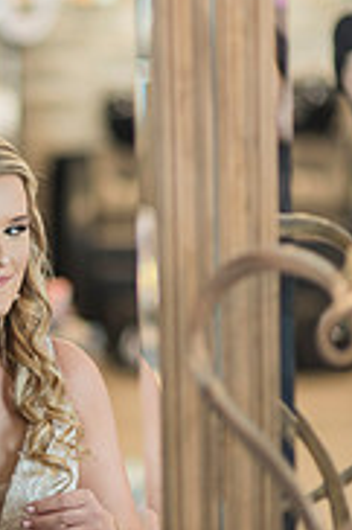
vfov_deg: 9.8
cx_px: -61
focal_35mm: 210
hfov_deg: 6.5
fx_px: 3086
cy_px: 446
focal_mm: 85
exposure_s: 1/125
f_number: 1.6
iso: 400
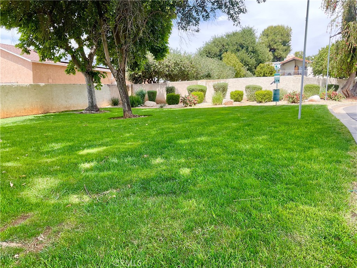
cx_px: 178
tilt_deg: -7.9
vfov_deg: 48.2
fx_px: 299
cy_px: 134
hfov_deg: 61.7
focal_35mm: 29
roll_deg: -1.8
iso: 16
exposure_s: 1/391
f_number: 1.8
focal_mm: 3
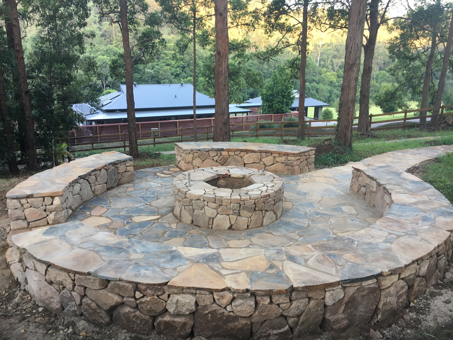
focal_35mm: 29
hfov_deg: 61.7
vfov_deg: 48.2
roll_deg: -1.1
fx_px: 380
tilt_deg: -16.3
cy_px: 170
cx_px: 226
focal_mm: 4.15
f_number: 2.2
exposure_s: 1/33
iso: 25
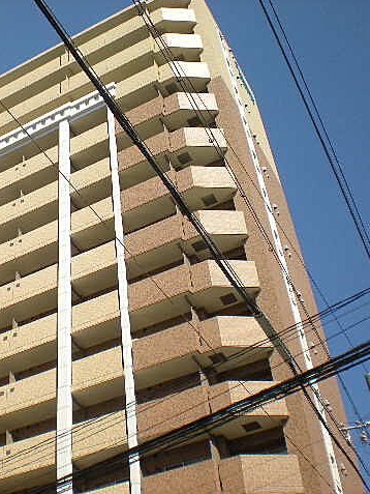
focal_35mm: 51
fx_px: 727
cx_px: 72
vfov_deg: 37.5
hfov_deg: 28.0
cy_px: 246
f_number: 4.6
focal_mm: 6.3
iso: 89
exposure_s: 1/592
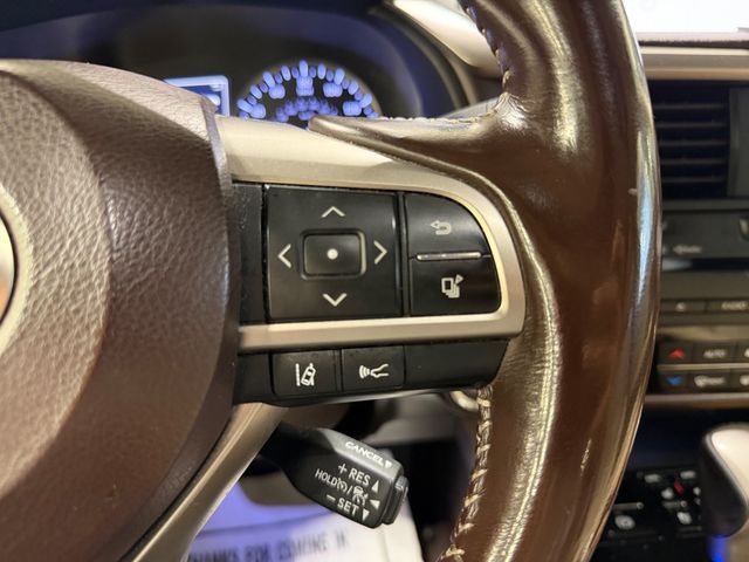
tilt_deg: -25.4
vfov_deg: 56.8
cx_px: 374
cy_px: 281
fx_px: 519
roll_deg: +2.0
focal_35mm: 24
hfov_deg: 71.6
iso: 800
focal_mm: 6.76
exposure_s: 1/40
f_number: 1.78
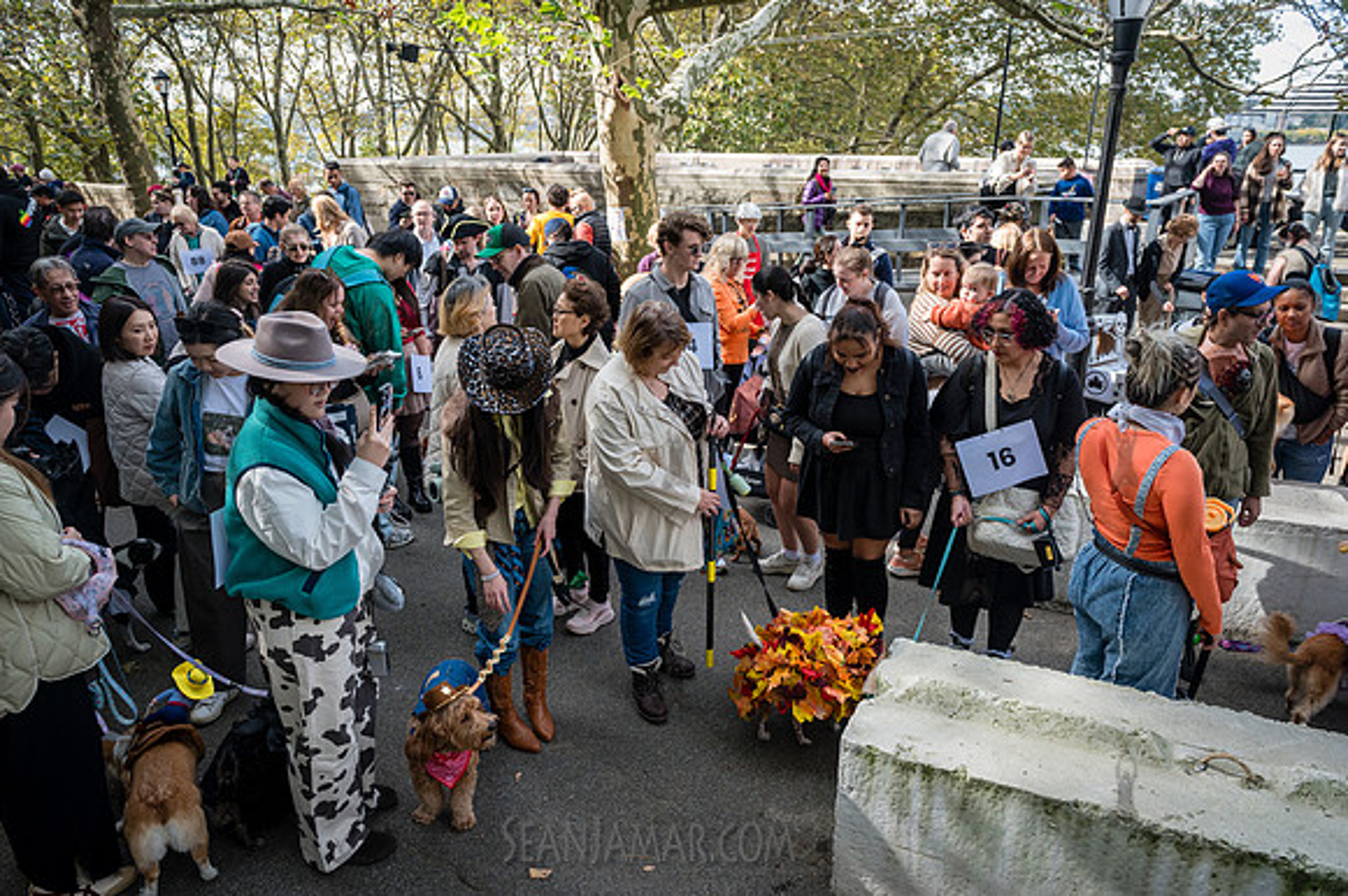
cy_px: 448
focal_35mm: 24
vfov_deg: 53.1
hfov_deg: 73.8
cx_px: 674
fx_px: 898
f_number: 5
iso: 1000
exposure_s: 1/1000
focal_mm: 24
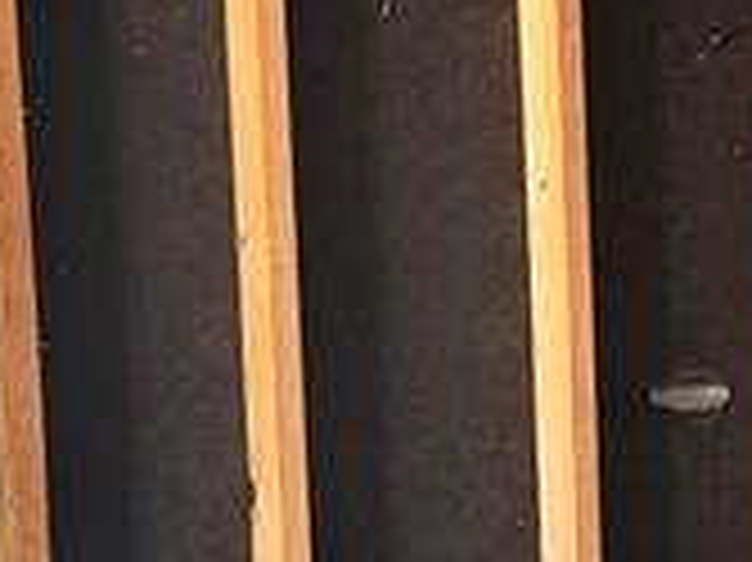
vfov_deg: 9.8
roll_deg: +1.4
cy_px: 778
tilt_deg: -6.8
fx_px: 3191
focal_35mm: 147
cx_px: 734
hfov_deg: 13.3
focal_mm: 6.76
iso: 125
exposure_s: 1/121
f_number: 1.78
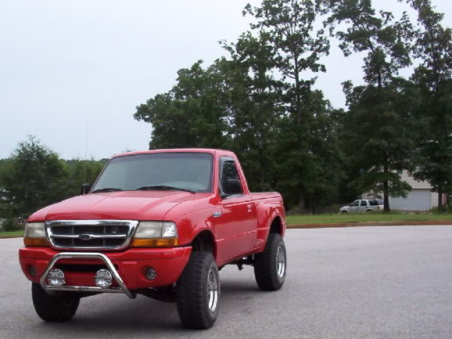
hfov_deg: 35.3
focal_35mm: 54
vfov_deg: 26.8
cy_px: 233
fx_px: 705
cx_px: 163
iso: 100
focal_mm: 6
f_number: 4.5
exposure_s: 1/180
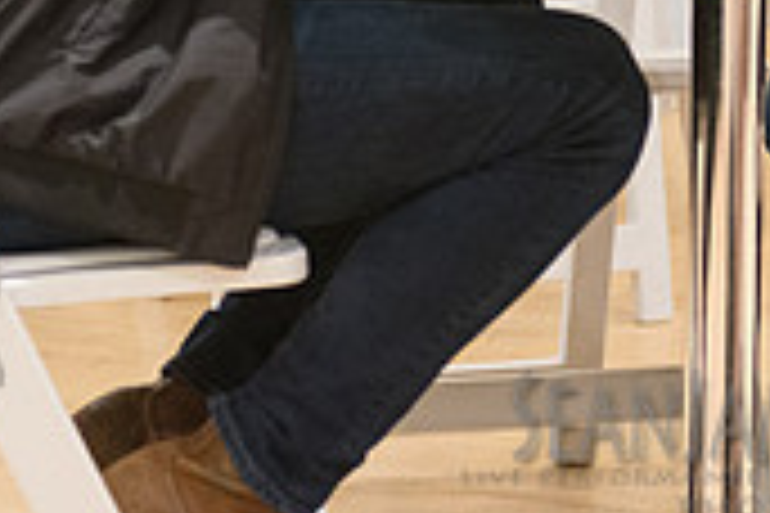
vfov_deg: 5.0
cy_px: -344
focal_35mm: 271
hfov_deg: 7.6
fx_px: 5796
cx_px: 847
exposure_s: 1/80
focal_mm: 80
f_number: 4
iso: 2500
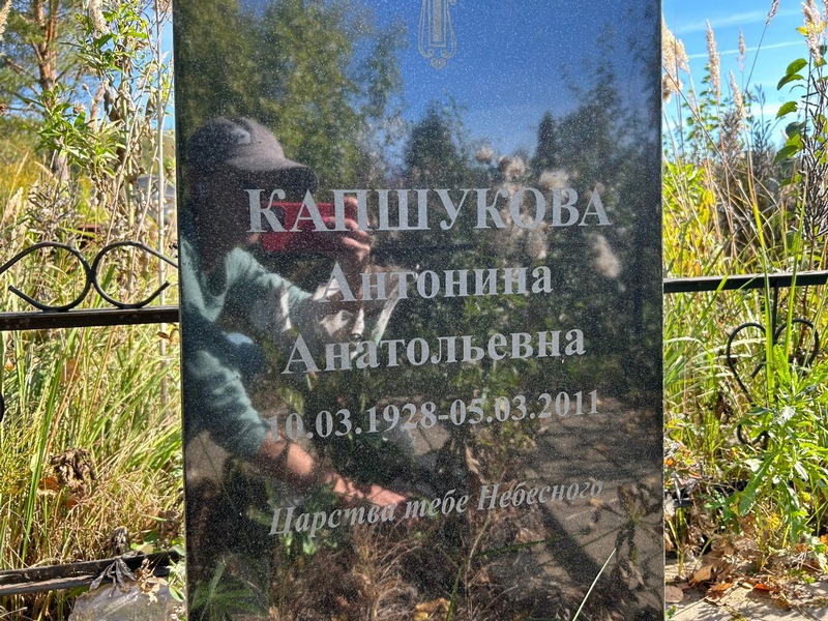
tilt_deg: -9.2
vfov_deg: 53.1
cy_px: 310
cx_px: 414
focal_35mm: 26
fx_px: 622
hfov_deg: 67.3
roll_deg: +2.4
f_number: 1.5
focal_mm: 5.7
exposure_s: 1/502
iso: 50
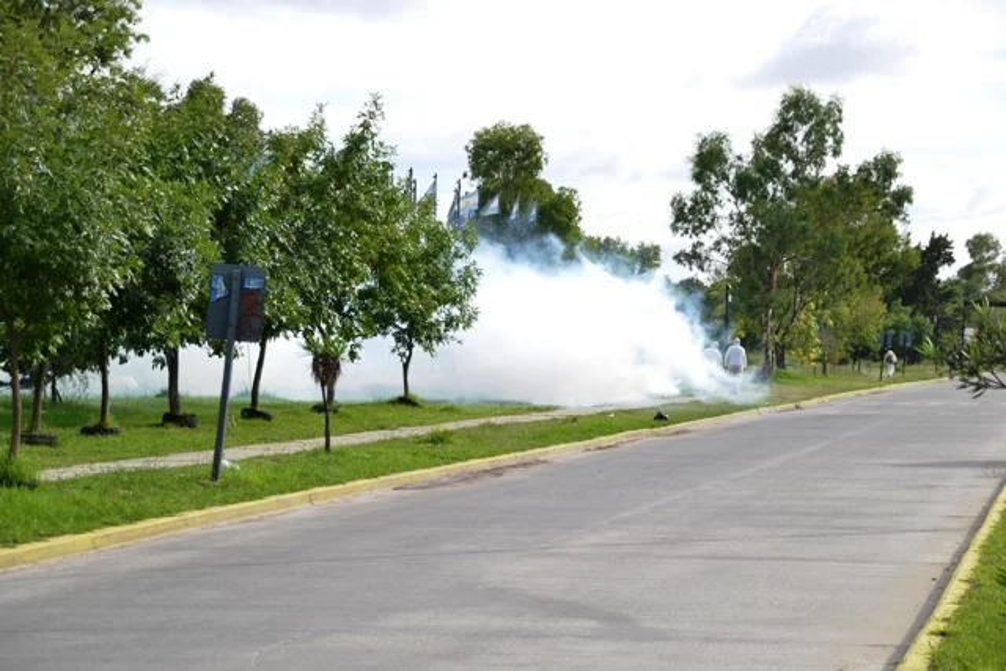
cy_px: 336
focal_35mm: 108
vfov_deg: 12.7
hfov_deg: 18.9
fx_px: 3018
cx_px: 503
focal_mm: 72
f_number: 5.6
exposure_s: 1/500
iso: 180
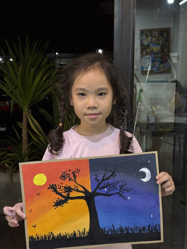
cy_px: 124
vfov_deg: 39.7
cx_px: 94
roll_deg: +0.1
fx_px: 346
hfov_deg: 30.3
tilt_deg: -8.9
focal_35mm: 48
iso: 80
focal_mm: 6.76
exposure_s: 1/50
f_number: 1.78
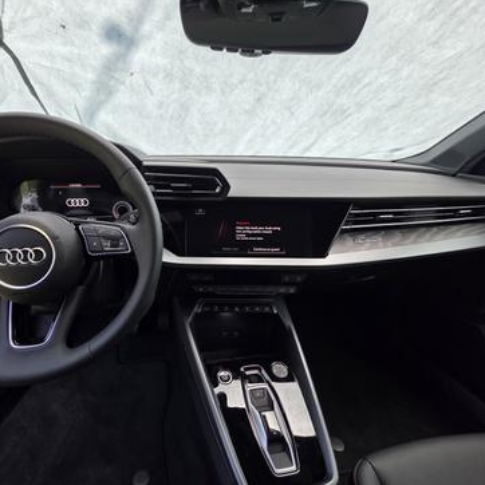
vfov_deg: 87.4
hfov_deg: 86.6
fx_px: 254
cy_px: 248
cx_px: 200
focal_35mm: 16
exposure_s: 1/333
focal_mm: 2.2
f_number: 1.9
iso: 40
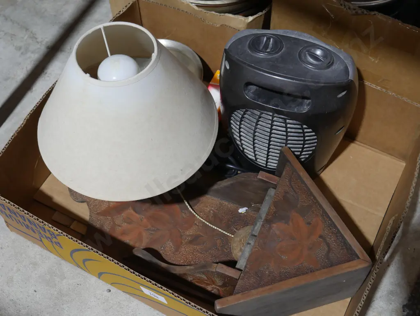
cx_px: 210
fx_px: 558
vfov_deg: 31.5
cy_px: 158
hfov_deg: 41.2
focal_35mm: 46
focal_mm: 23
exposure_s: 1/60
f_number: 5.1
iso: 640
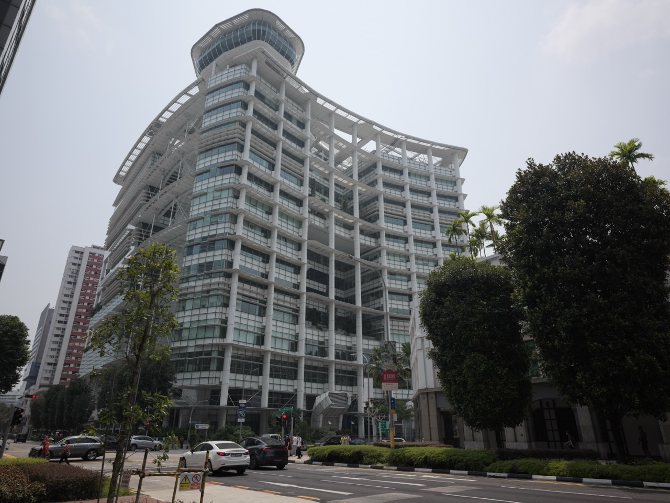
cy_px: 252
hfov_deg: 76.4
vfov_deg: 61.1
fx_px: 426
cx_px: 335
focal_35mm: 22
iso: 400
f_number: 6.8
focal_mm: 28
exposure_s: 1/1500
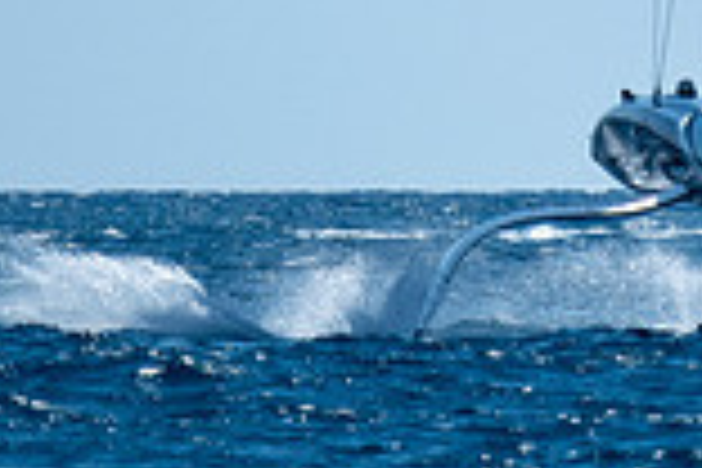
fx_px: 45334
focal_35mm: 2325
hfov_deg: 0.9
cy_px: -55
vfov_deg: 0.6
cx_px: 662
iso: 200
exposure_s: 1/3200
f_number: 4
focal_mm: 300
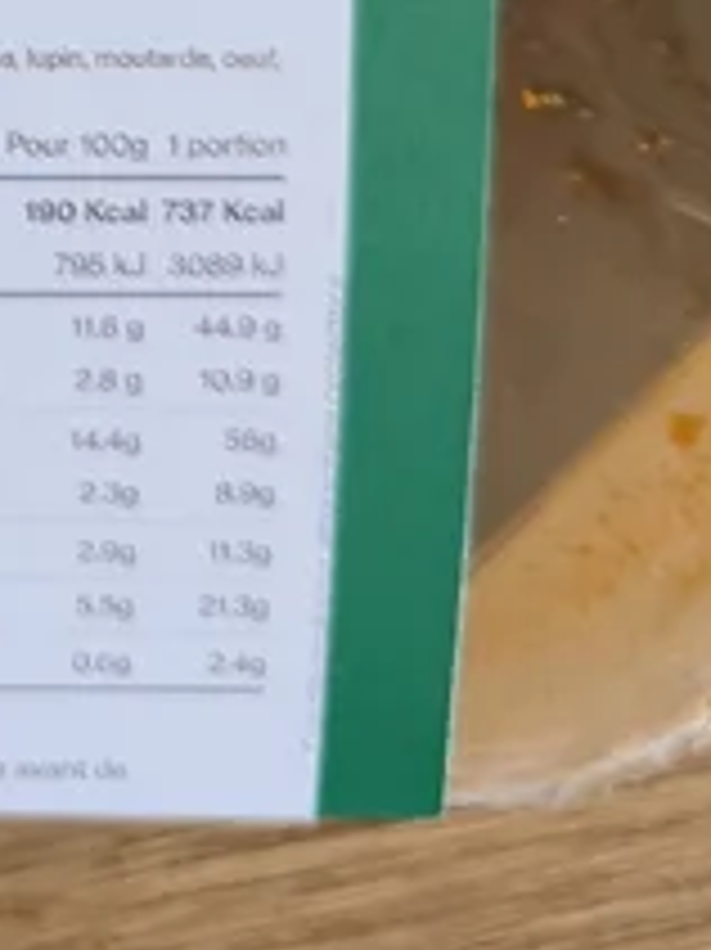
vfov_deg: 16.4
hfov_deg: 12.4
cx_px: -562
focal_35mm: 109
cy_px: -486
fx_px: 2988
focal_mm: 6.3
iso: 80
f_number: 1.7
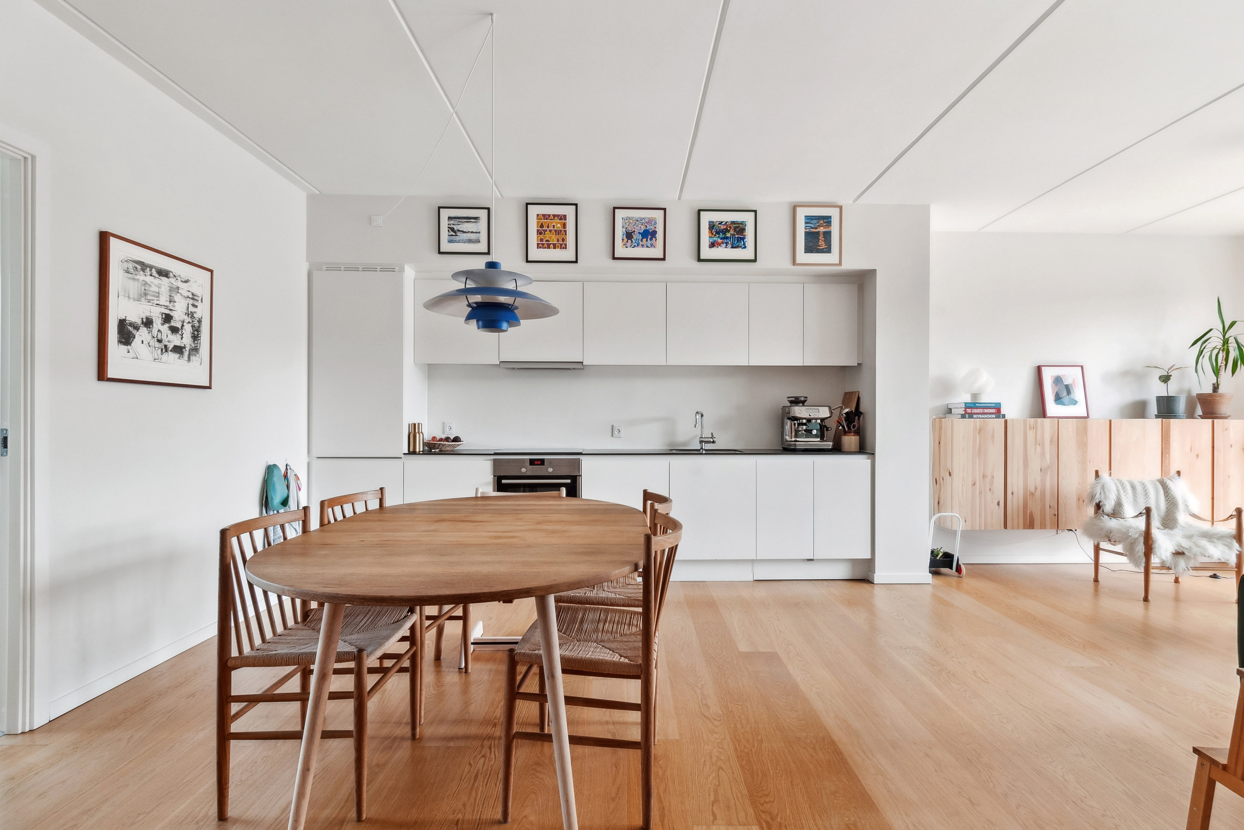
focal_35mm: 18
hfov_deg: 90.0
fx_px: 622
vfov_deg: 67.4
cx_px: 622
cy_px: 415
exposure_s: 1/8
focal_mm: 12
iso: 200
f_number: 10
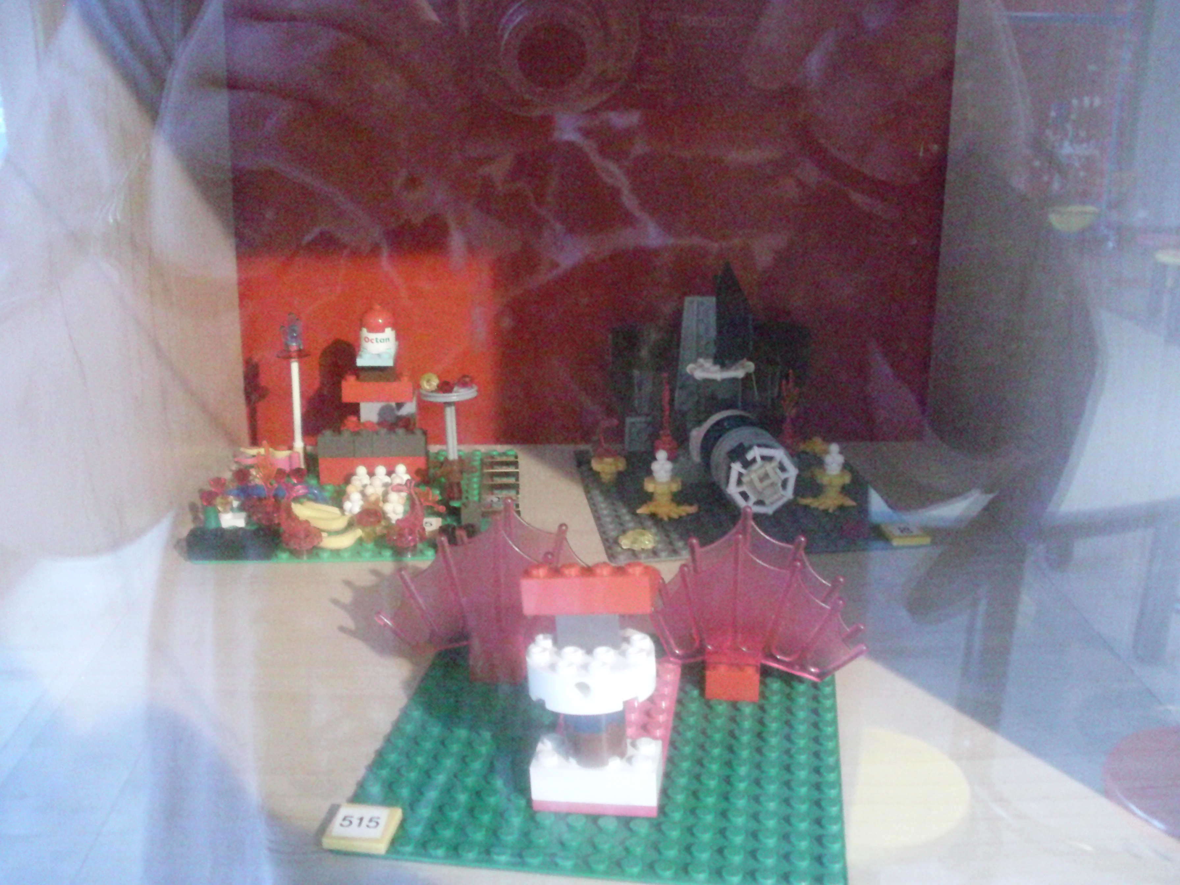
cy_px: 442
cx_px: 590
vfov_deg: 37.7
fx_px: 1295
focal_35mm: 38
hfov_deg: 49.0
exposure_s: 1/44
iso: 1600
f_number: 3.1
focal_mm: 6.3
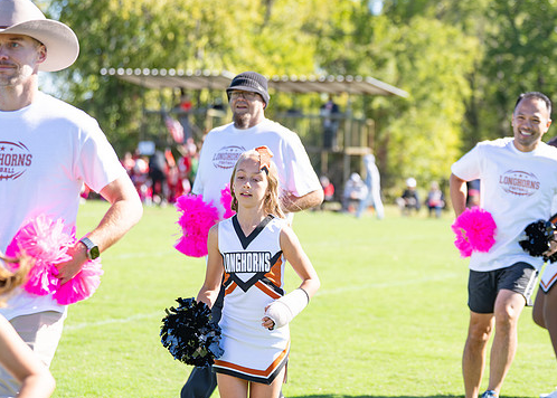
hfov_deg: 16.4
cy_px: 137
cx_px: 283
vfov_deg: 11.8
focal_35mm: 122
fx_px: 1930
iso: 200
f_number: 2.8
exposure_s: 1/1600
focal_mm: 83
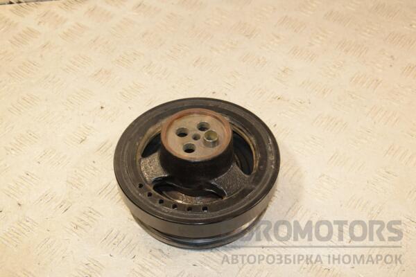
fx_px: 693
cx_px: 208
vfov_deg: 22.6
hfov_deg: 33.4
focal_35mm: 60
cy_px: 138
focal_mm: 40
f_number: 6.3
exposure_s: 1/200
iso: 800
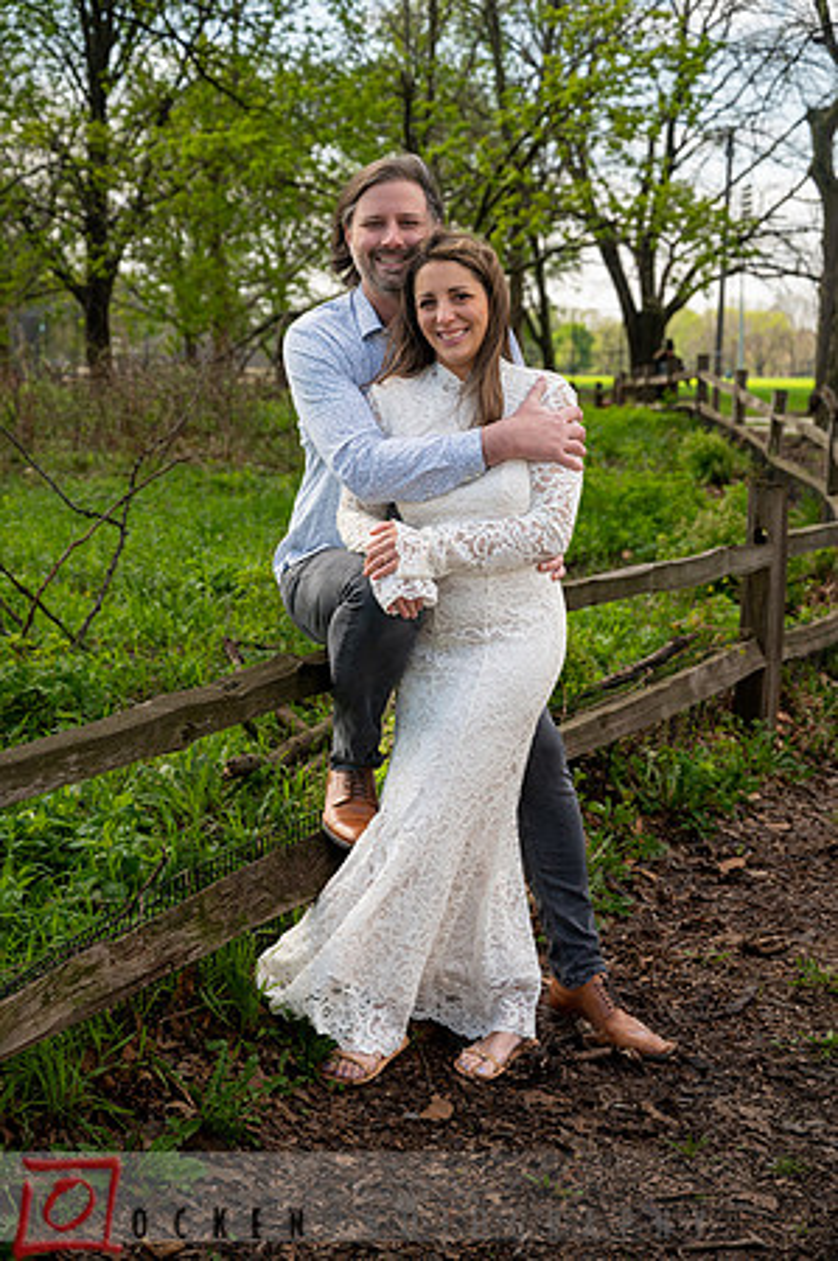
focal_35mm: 63
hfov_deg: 21.5
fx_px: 2205
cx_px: 419
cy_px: 630
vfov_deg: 31.9
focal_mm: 63
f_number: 5
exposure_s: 1/1000
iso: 320
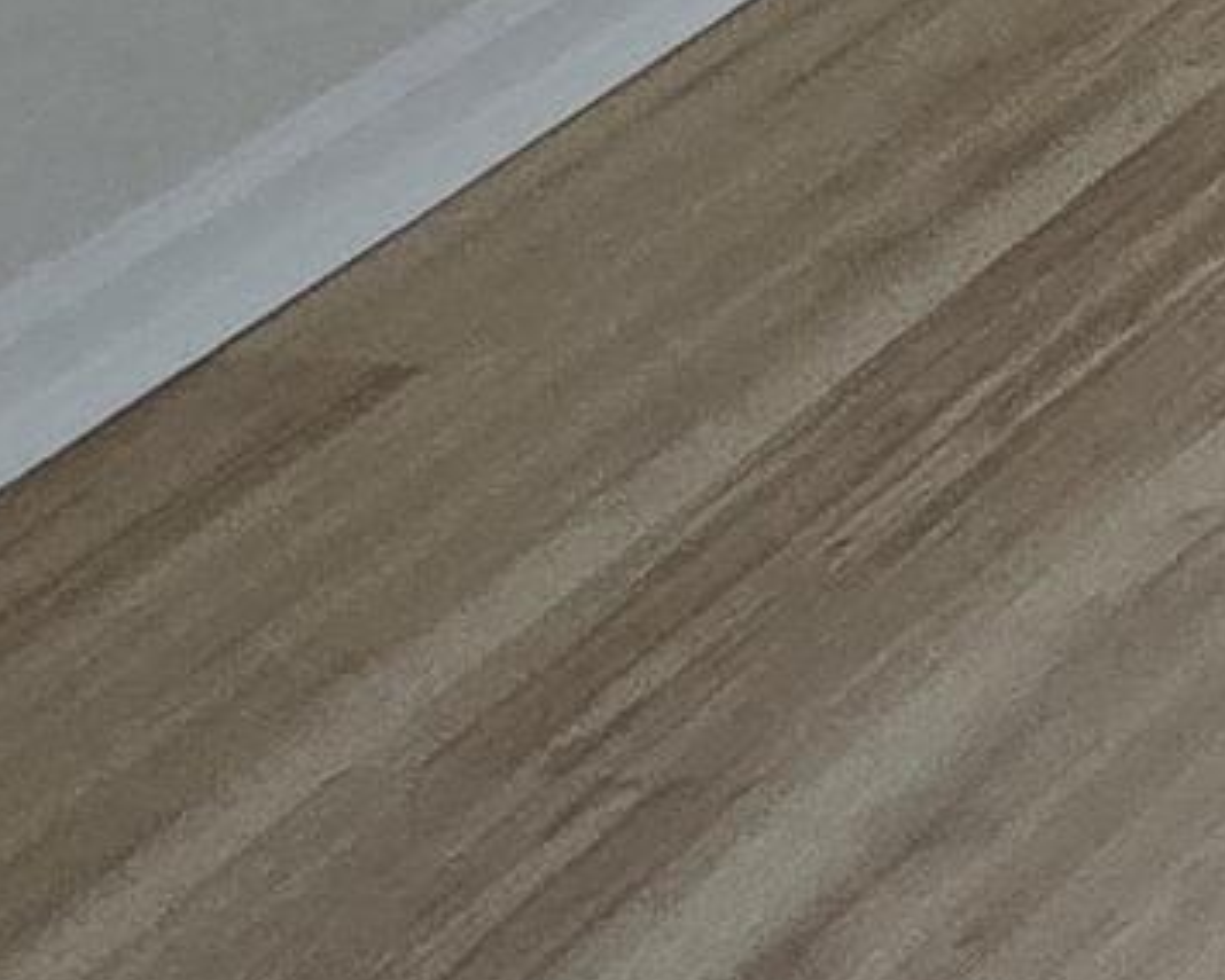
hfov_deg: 10.2
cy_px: -1482
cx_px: 4026
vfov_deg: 11.5
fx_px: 3880
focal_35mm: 107
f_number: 2.2
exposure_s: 1/60
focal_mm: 2.2
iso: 160
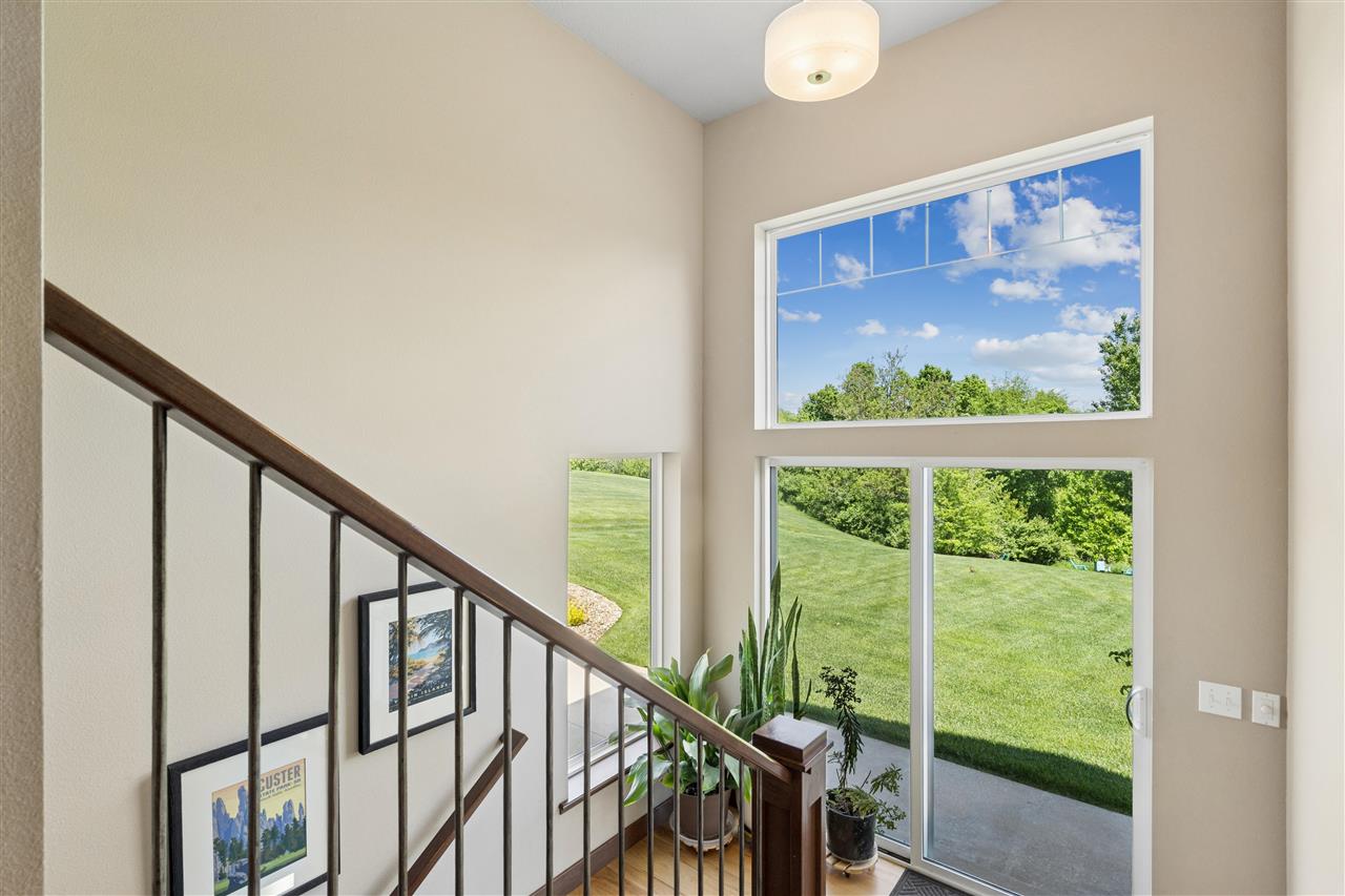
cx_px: 672
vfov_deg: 73.7
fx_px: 598
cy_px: 448
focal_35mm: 16
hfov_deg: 96.7
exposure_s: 1/125
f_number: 9
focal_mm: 16
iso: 400
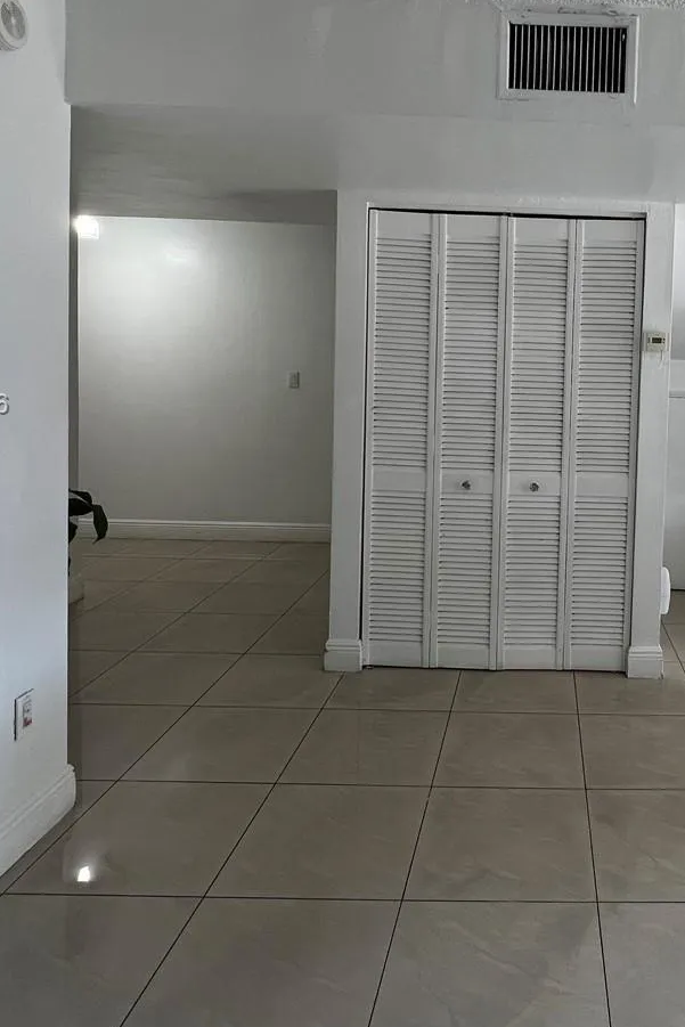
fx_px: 685
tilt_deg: -3.8
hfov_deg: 49.5
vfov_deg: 72.9
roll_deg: -1.7
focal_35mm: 24
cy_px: 406
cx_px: 565
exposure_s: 1/99
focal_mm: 1.57
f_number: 1.8
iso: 100
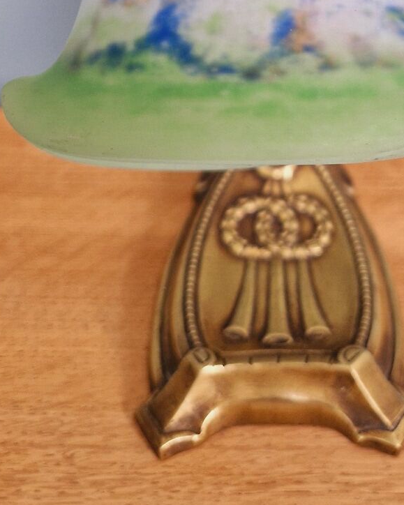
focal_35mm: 62
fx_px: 927
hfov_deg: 24.4
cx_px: 279
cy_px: -112
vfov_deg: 26.8
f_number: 1.8
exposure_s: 1/100
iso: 200
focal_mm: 5.4
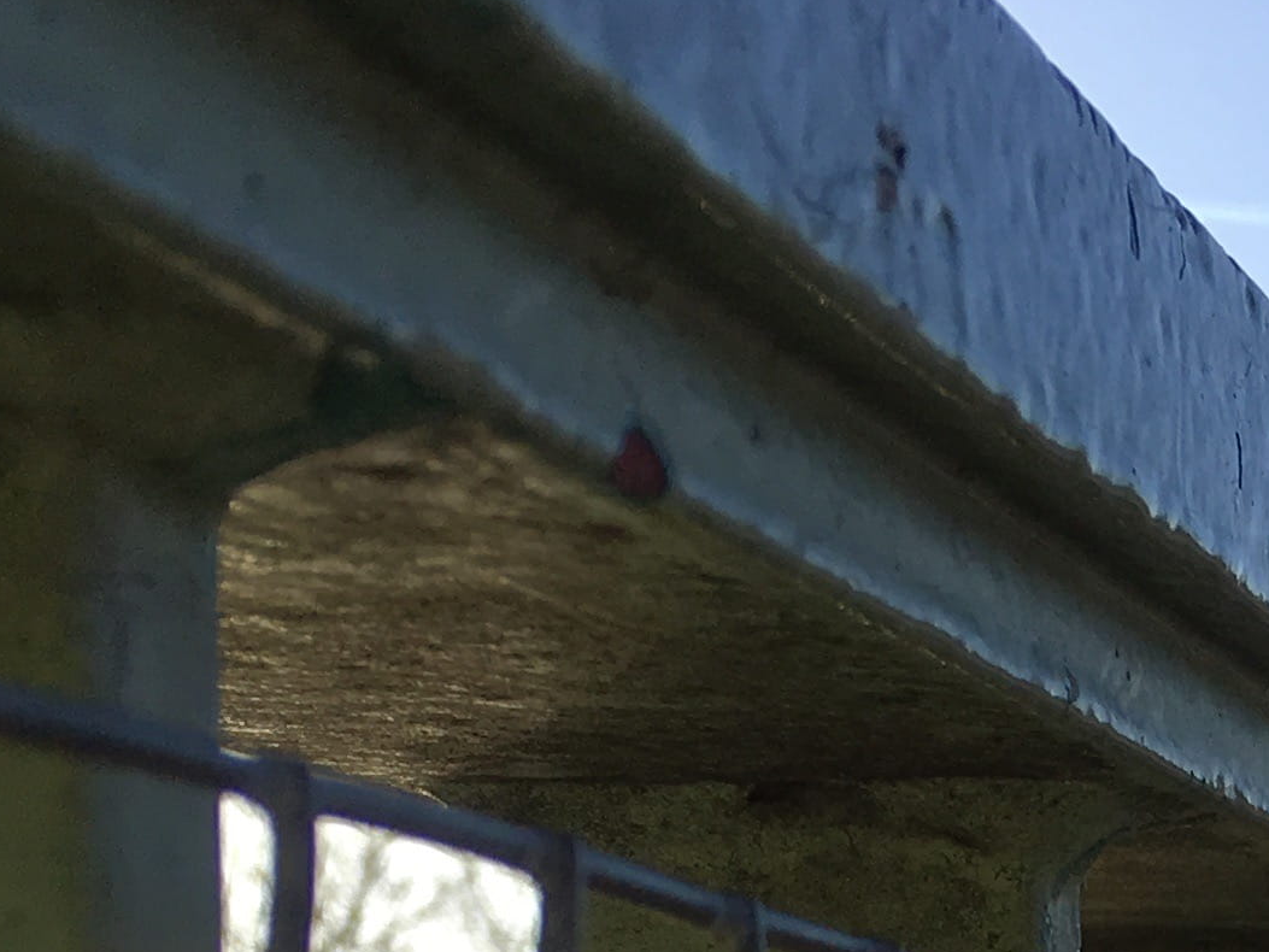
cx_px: 1590
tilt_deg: -4.2
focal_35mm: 111
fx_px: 4070
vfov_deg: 12.3
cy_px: 1702
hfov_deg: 16.8
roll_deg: +0.2
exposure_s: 1/1068
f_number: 2.2
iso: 25
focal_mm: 4.15
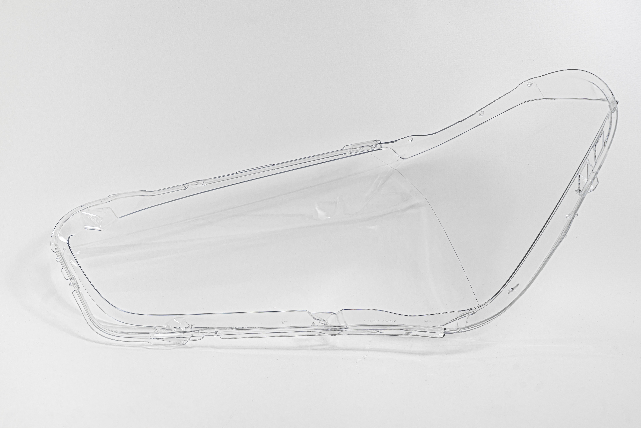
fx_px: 1264
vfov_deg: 19.2
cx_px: 324
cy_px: 209
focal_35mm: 71
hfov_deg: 28.5
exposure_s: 1/125
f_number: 9
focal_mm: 69
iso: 100
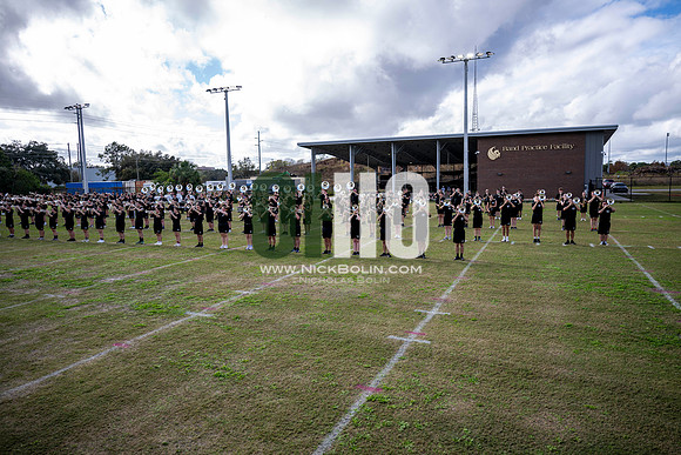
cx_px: 340
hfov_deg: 73.7
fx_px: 454
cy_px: 228
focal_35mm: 24
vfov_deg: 53.2
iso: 125
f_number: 2.8
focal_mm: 24
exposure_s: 1/1250
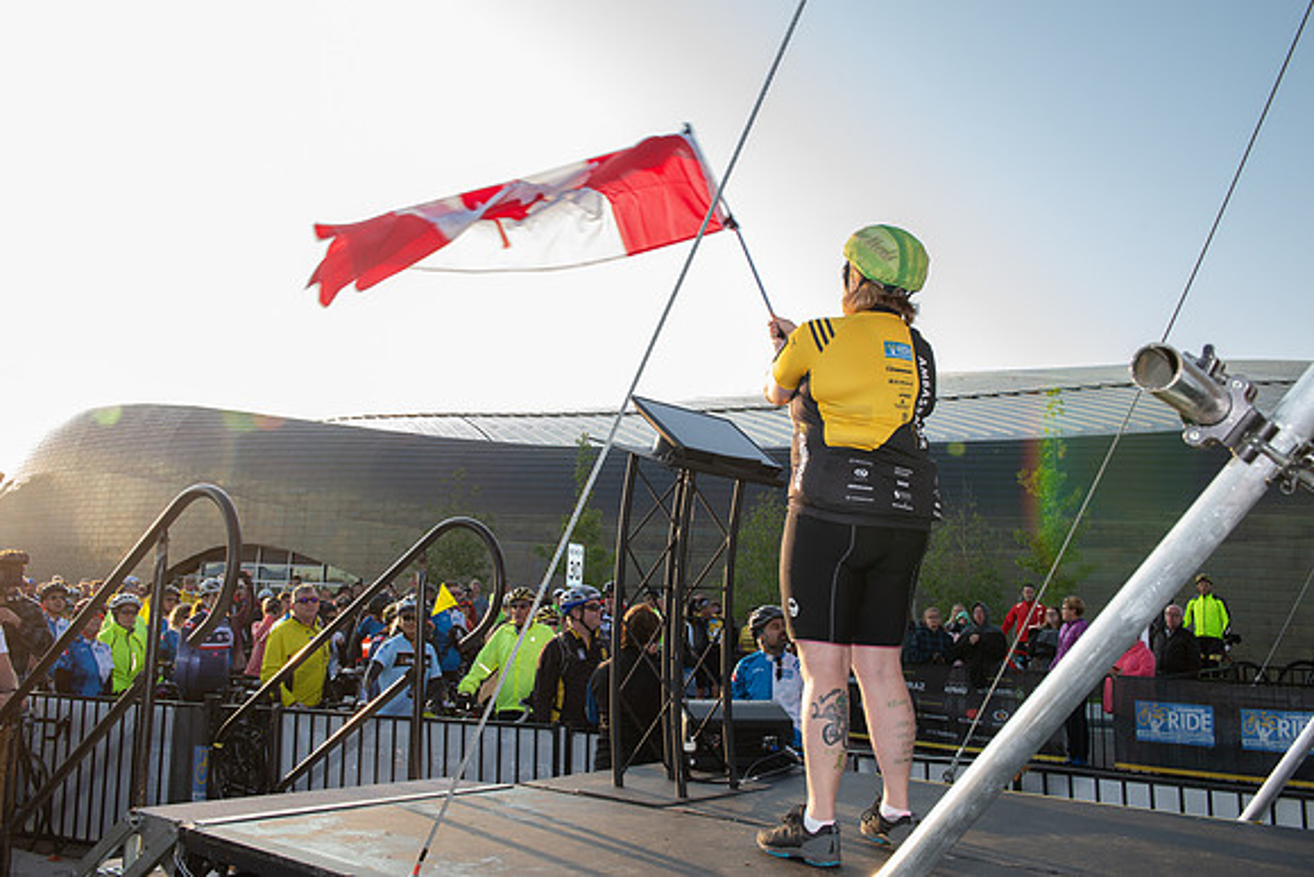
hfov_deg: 60.3
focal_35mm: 31
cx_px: 657
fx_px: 1132
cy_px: 438
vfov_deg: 42.3
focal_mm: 31
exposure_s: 1/100
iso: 400
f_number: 9
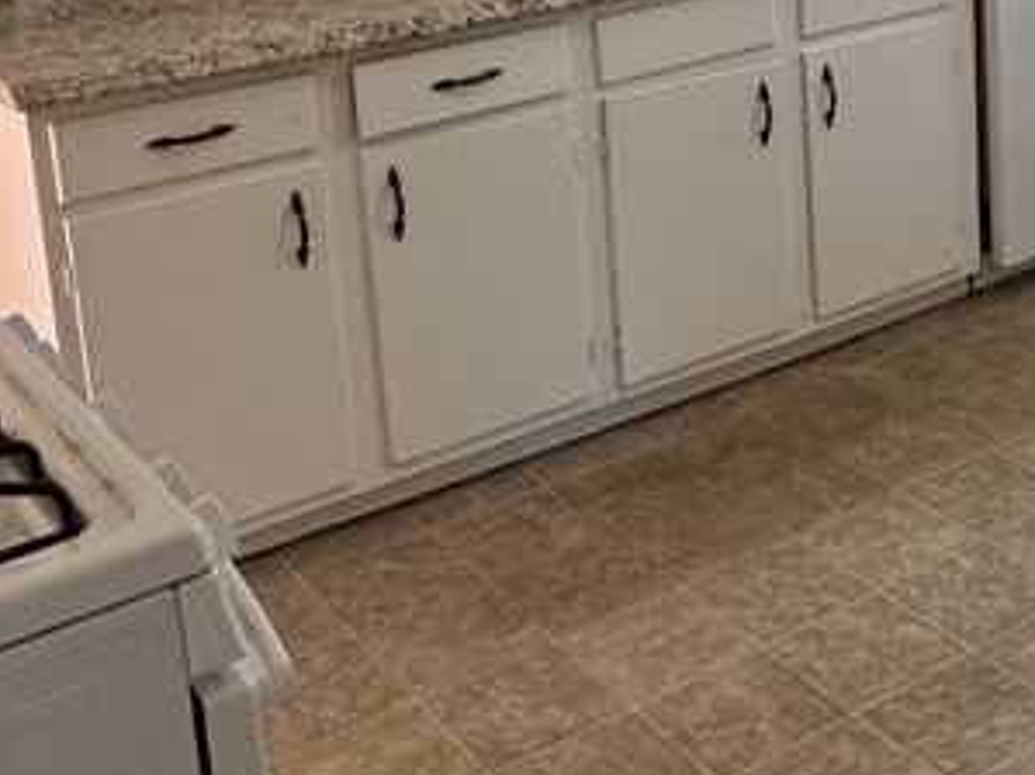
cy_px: -35
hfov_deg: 30.5
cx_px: 966
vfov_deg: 23.2
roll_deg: +1.7
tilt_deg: -12.4
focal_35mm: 60
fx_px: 1793
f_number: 2.2
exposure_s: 1/120
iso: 200
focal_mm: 2.22
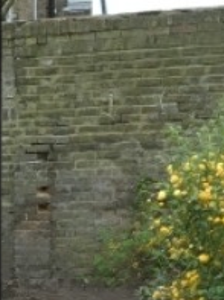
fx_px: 1532
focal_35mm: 177
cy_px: 535
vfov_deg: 10.5
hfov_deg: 7.9
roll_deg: +1.8
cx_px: -239
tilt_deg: -15.8
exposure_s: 1/33
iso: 25
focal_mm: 4.15
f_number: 2.2
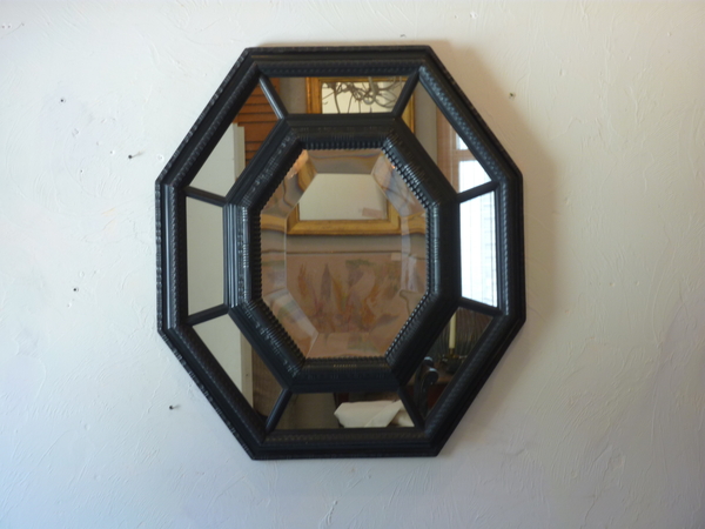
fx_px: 1833
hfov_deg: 21.8
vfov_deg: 16.4
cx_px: 352
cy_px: 264
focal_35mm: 90
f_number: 4.3
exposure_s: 1/8
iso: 80
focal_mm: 14.7
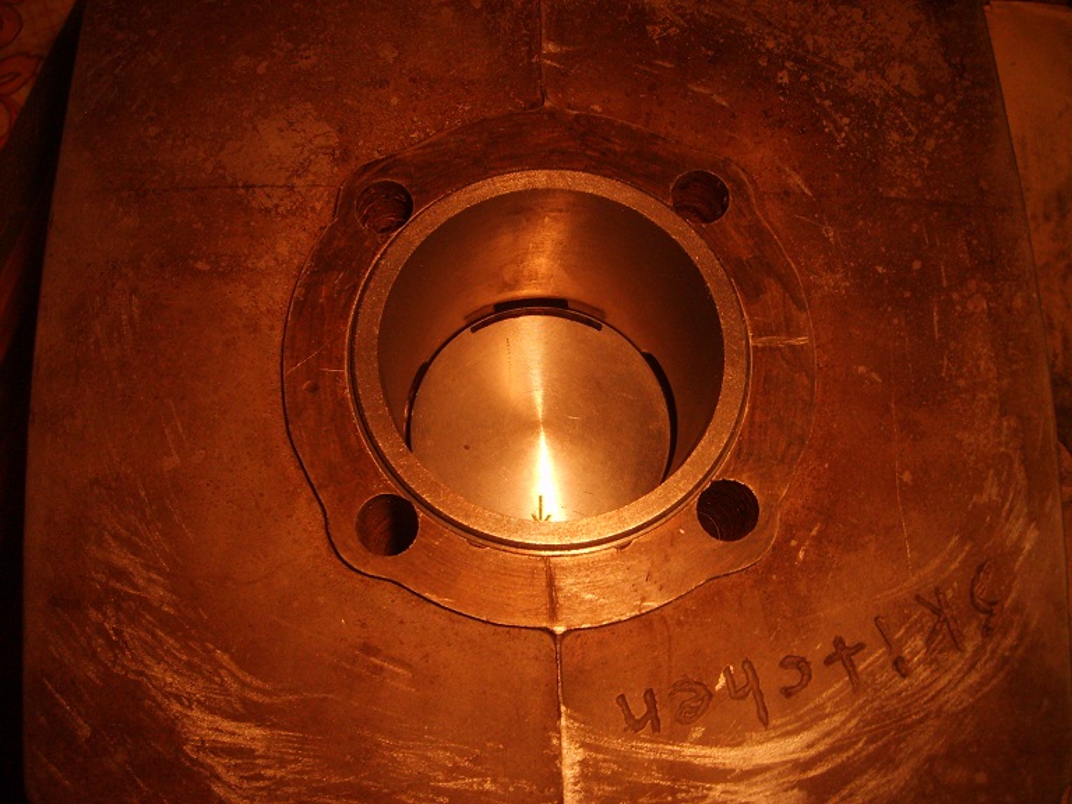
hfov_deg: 52.6
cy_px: 402
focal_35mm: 35
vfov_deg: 40.7
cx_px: 536
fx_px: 1084
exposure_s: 1/45
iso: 100
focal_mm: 5.8
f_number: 2.8
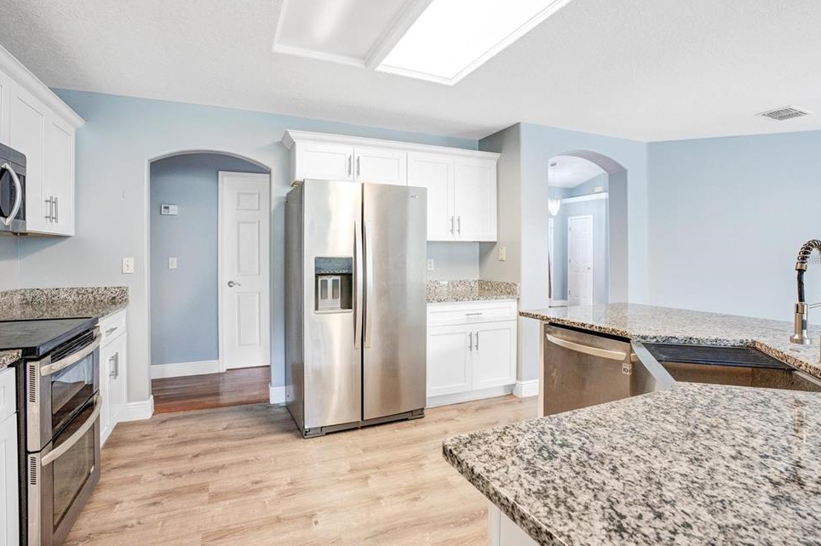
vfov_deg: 70.4
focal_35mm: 17
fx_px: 388
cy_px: 259
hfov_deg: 93.3
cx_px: 419
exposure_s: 1/15
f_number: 7.1
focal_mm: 16
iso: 800
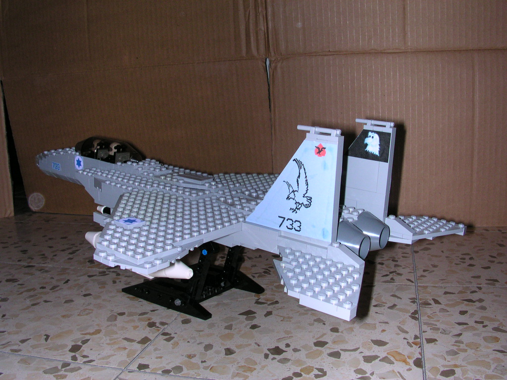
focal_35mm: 37
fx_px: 542
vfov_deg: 38.7
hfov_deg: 50.1
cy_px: 190
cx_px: 254
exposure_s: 1/60
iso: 100
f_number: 4.5
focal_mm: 5.6
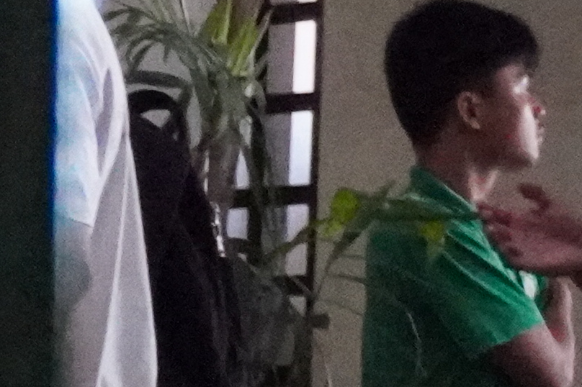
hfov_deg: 4.3
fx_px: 7563
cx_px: -1006
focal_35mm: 468
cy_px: 1022
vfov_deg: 2.9
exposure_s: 1/200
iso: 12800
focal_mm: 42
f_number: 5.6
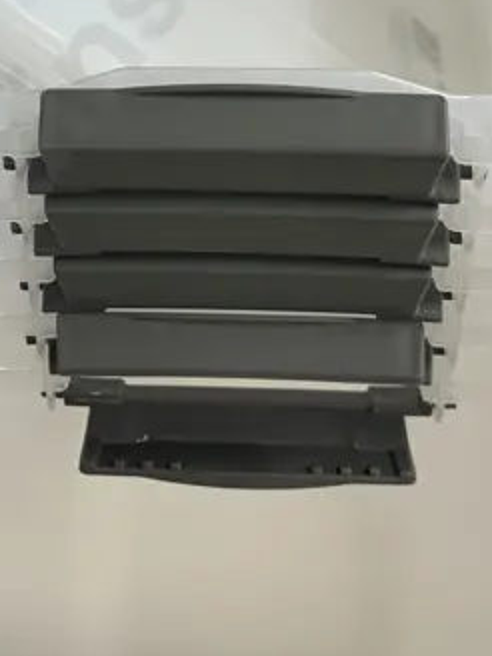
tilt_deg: -40.0
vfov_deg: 24.9
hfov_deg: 19.5
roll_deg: +2.3
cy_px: 22
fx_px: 1421
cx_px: 128
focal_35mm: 75
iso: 100
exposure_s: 1/100
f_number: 1.78
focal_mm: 6.86
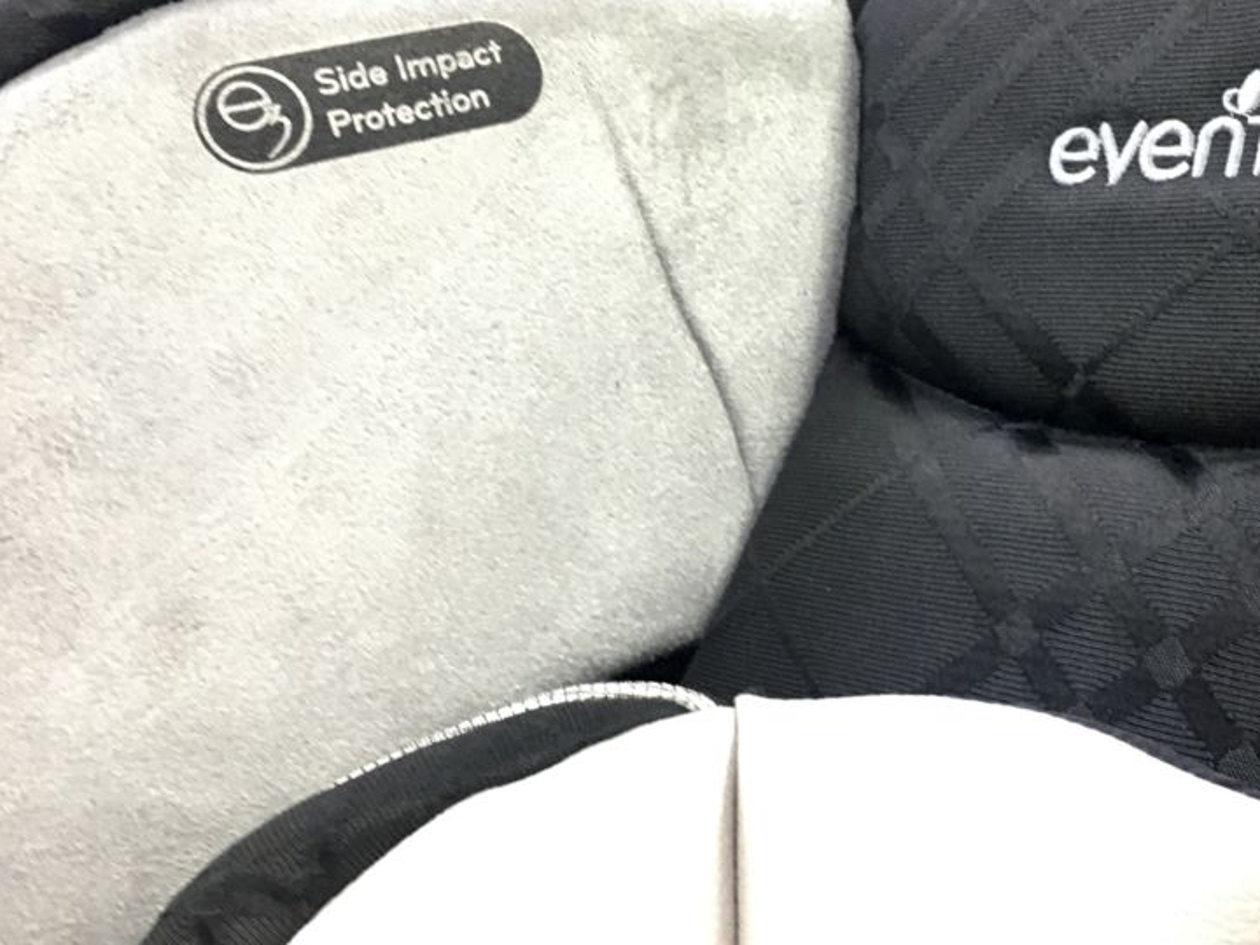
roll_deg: +1.5
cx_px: 918
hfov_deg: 42.7
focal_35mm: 43
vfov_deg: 33.4
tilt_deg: -6.3
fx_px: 1565
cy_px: 359
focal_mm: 4.15
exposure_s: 1/20
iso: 200
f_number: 2.2
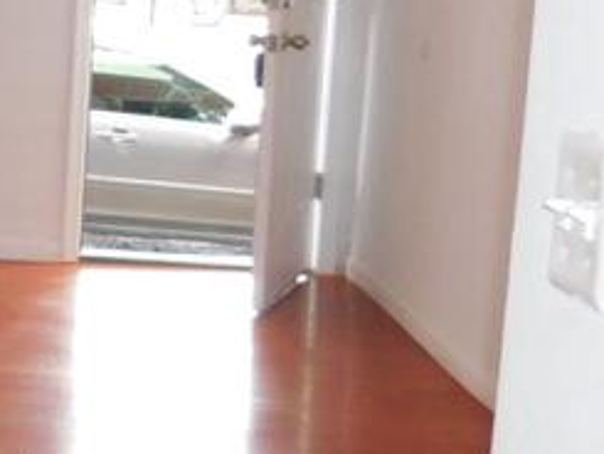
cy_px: 114
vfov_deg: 15.3
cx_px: -653
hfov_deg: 15.6
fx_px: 1676
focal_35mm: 96
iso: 200
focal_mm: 4
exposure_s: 1/30
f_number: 3
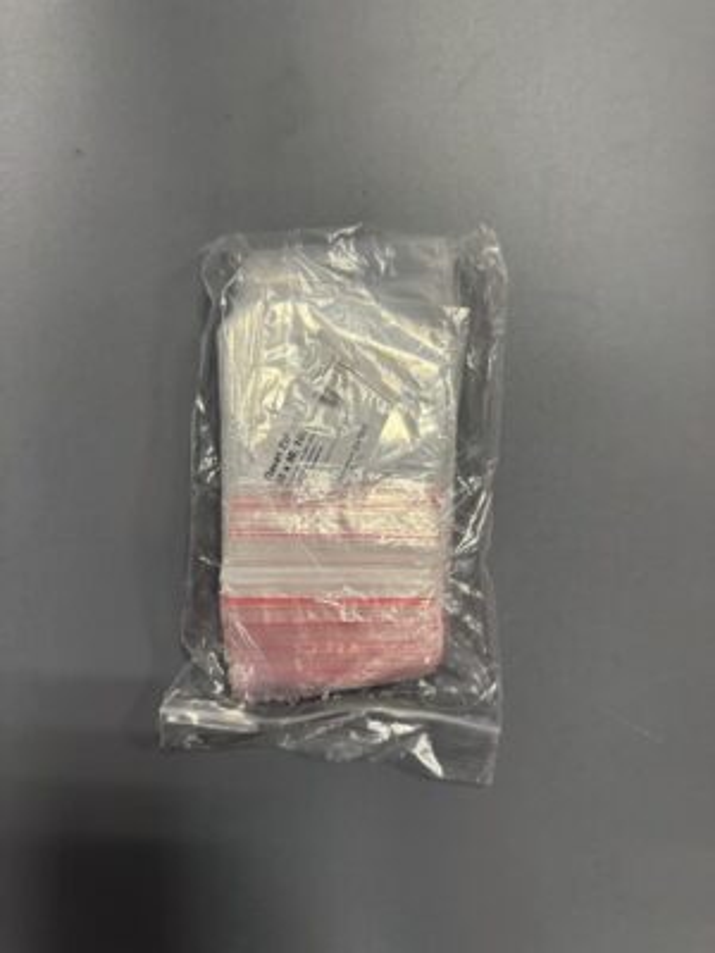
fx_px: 661
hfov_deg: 56.8
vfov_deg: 71.6
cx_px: 358
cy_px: 476
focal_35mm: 24
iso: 160
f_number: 1.78
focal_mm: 6.76
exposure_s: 1/100
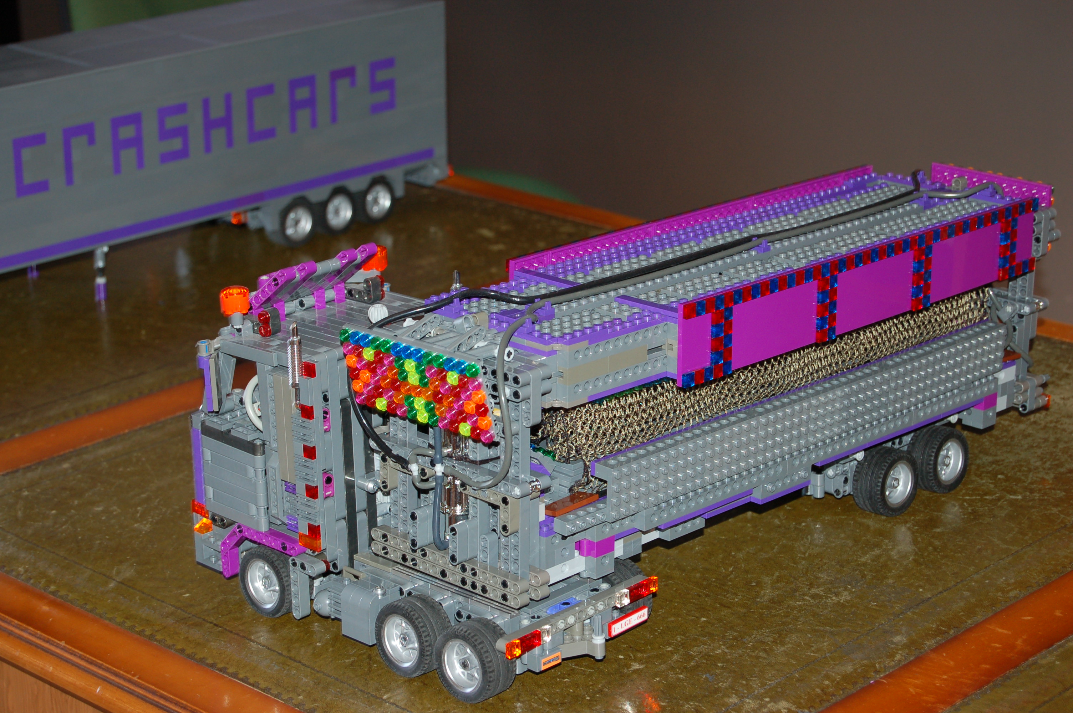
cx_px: 536
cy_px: 356
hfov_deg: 24.6
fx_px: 2457
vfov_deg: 16.5
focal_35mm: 82
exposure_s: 1/60
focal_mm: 55
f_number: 5.6
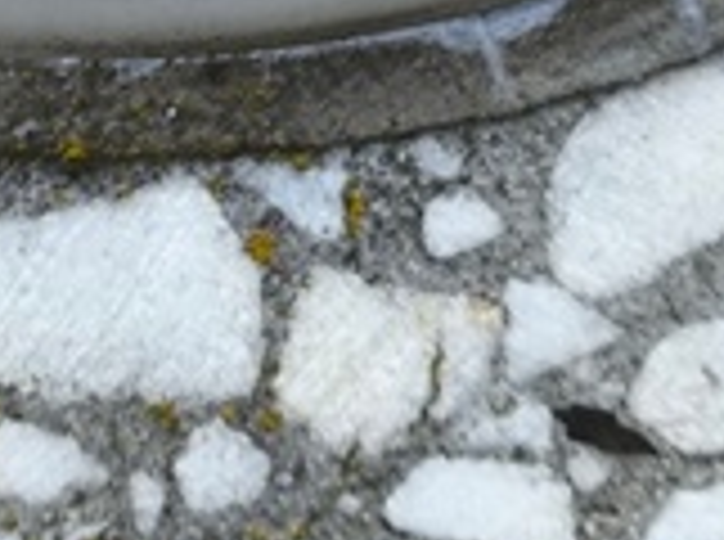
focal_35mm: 249
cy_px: -418
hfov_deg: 7.9
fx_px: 5196
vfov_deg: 5.8
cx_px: -56
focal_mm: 4.71
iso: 50
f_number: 1.7
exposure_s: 1/128
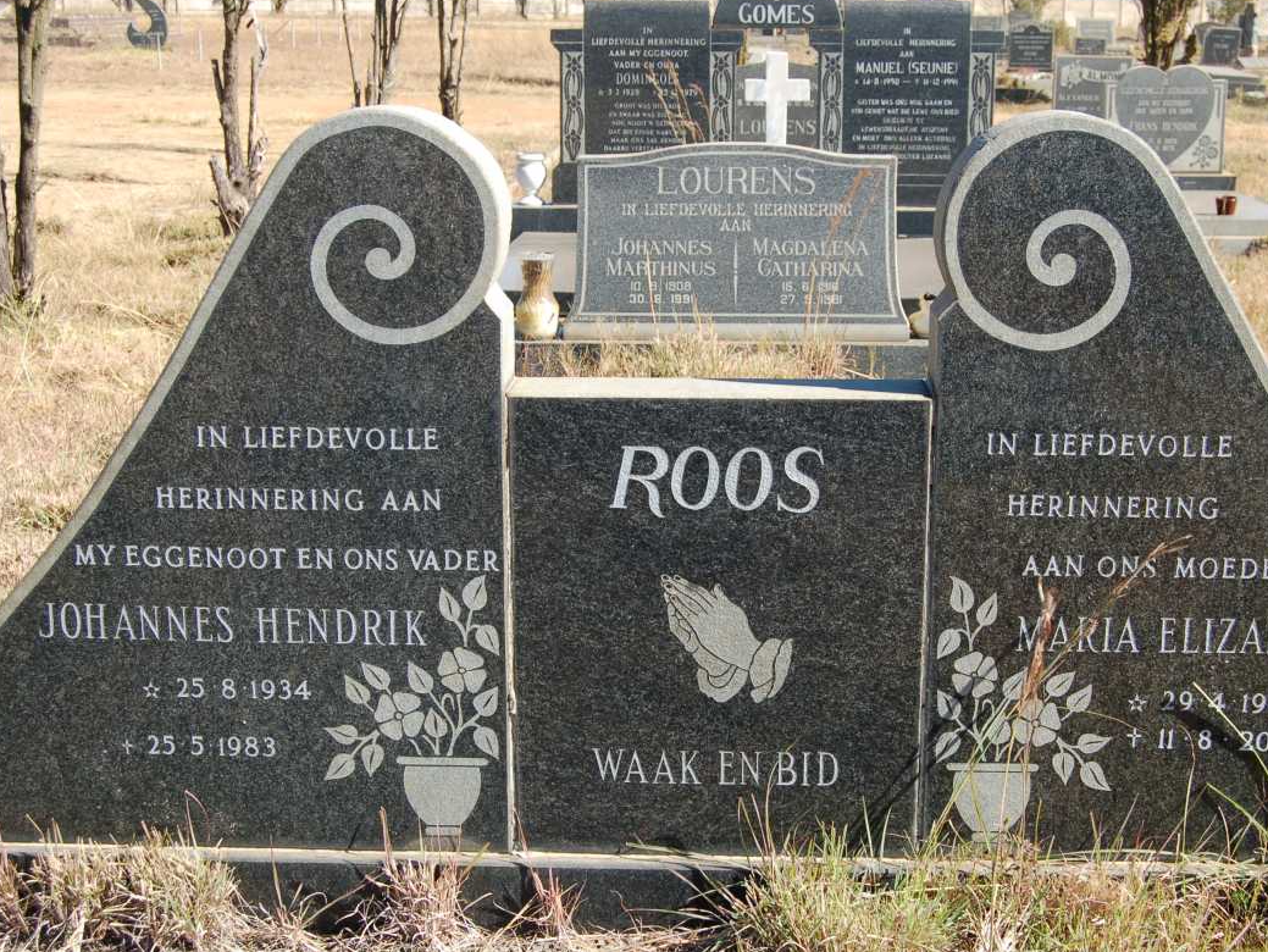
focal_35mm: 52
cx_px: 708
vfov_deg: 28.3
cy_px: 468
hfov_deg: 37.1
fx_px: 1889
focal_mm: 31
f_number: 6.3
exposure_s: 1/200
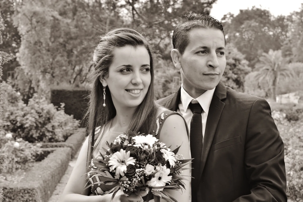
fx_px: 694
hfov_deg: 24.6
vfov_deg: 16.5
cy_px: 101
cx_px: 152
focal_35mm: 82
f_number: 10
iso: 200
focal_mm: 55
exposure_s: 1/125
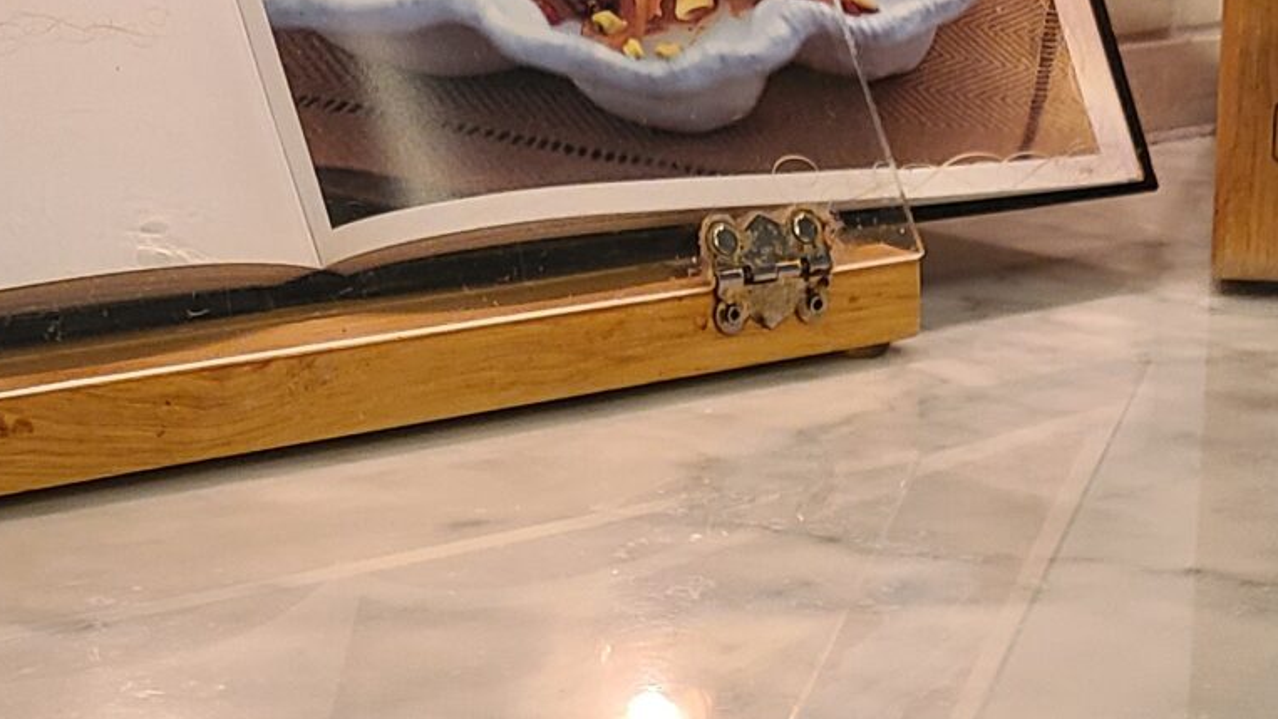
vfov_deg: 12.1
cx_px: 1077
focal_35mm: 95
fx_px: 3219
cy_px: 1135
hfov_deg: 22.1
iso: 200
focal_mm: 5.4
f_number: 1.8
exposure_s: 1/59
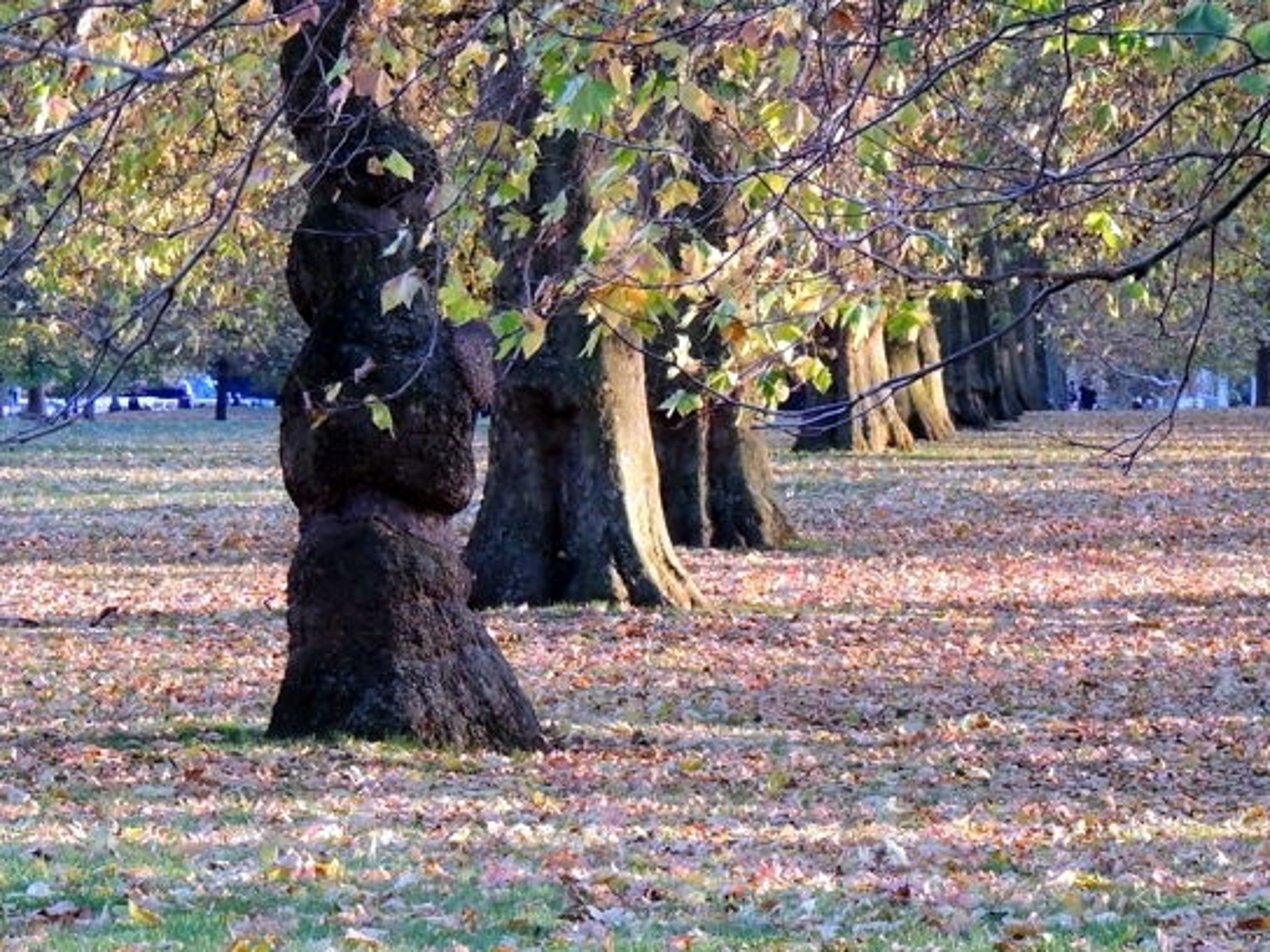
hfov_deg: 6.9
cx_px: 945
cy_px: 470
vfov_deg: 5.2
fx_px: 10566
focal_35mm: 288
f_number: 4.5
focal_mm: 30.3
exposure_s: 1/50
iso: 400
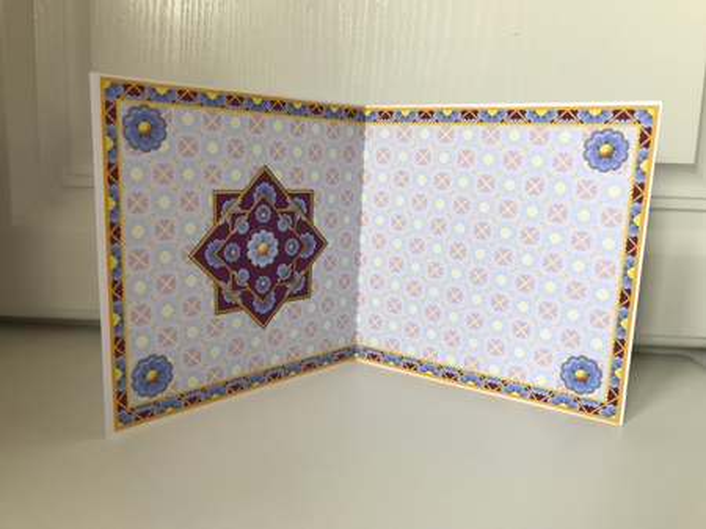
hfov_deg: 63.5
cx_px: 353
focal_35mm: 28
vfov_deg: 49.7
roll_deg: -1.9
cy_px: 264
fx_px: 571
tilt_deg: -8.7
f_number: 1.8
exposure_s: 1/100
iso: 40
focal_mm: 3.99
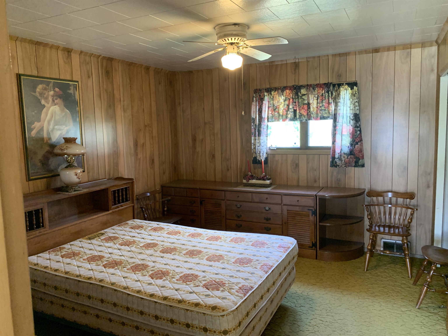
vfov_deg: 53.1
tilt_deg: -4.1
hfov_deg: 67.3
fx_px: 336
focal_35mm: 26
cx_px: 224
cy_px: 168
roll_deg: +1.3
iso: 320
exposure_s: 1/60
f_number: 1.8
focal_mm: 4.25
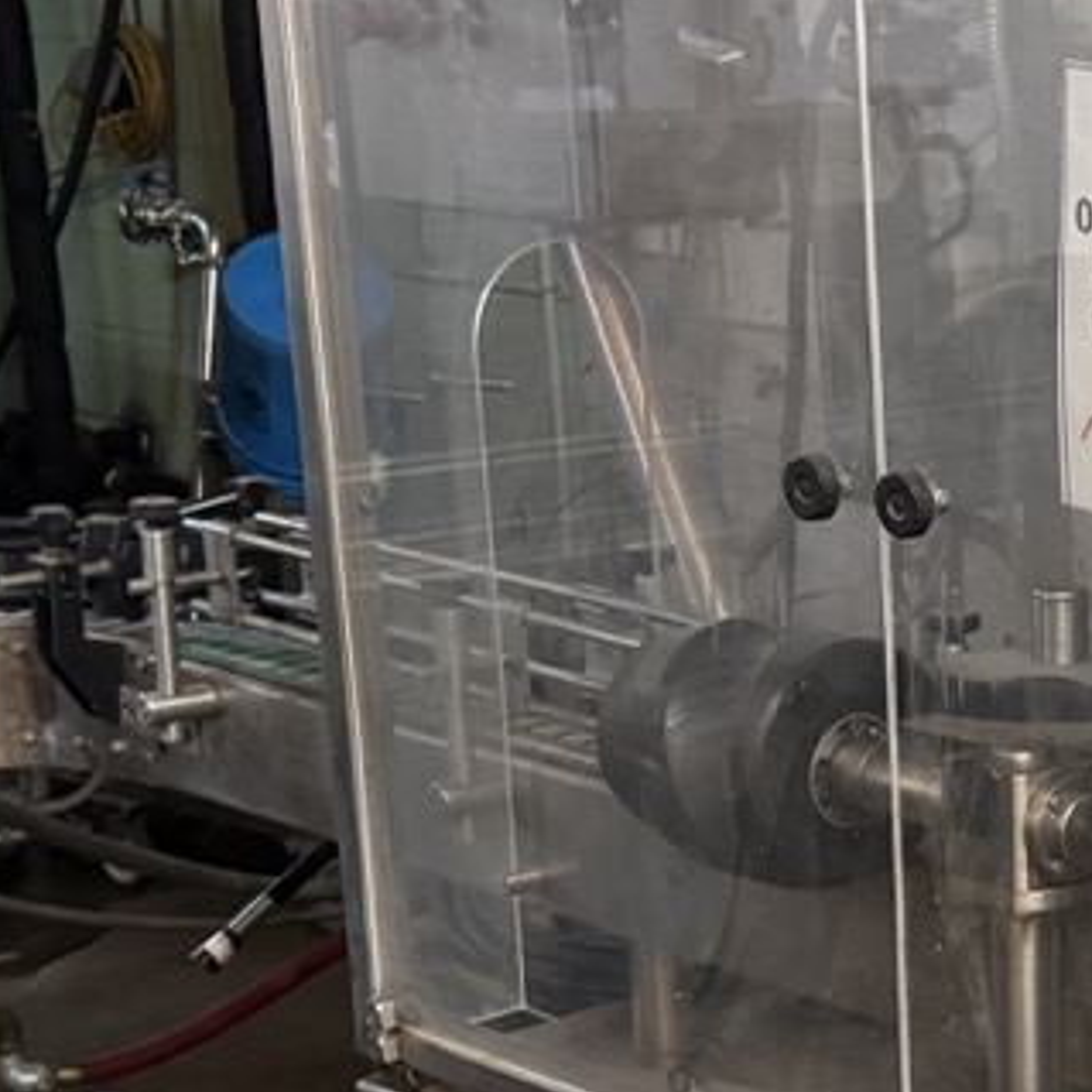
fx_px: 3034
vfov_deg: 20.2
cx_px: 1325
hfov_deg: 19.2
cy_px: 846
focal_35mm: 85
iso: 800
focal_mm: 6.76
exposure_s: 1/40
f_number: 1.78
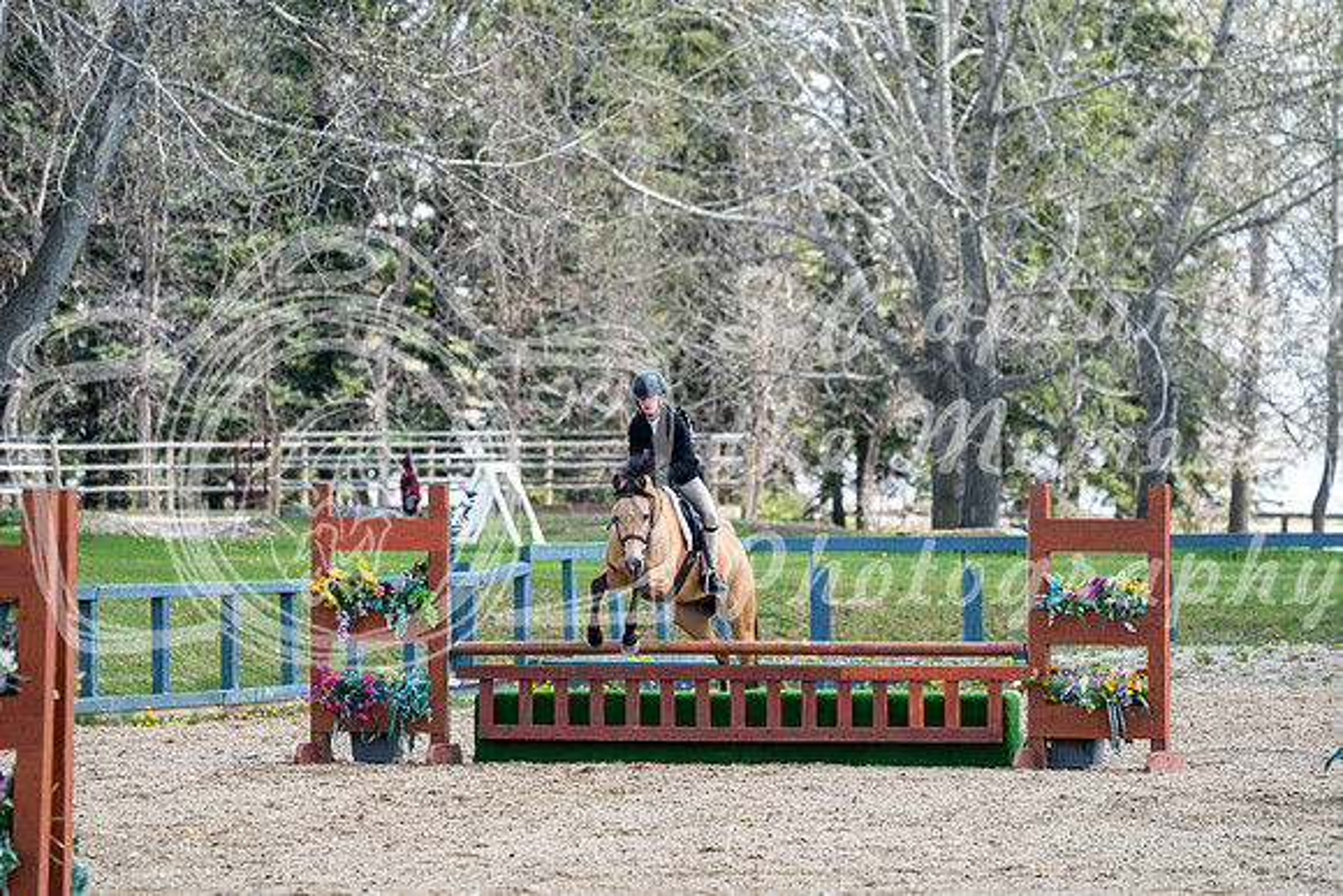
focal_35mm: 268
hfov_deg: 7.7
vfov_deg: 5.1
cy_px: 448
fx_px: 10000
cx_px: 672
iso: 160
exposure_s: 1/320
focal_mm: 268
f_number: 5.6
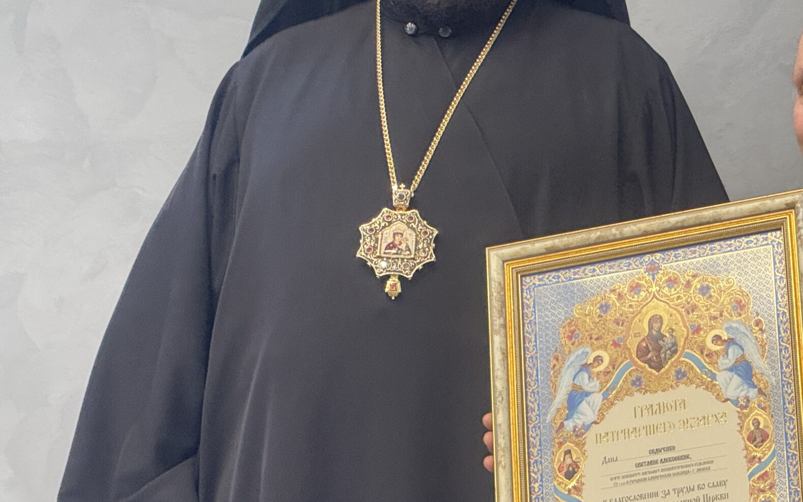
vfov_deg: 6.4
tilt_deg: +5.6
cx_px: 638
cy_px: 195
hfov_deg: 10.2
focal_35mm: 206
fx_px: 4508
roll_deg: +0.6
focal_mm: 15.66
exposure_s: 1/40
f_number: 2.8
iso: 500
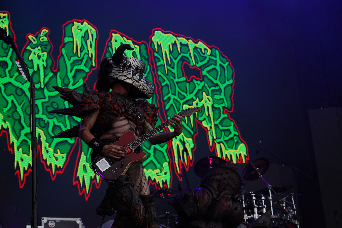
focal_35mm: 76
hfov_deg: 26.7
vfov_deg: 17.9
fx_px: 722
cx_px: 171
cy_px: 114
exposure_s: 1/160
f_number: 5.6
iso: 100
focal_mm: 76
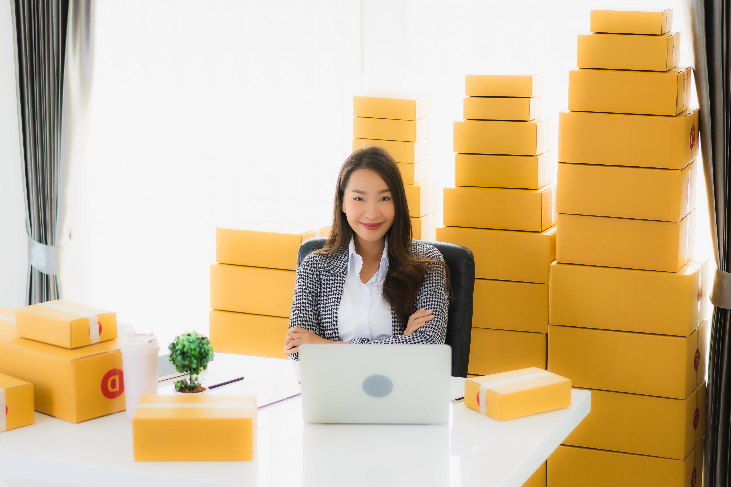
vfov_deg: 16.7
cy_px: 244
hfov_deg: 24.8
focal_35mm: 82
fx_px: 1665
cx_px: 366
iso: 200
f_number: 1.8
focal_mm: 55
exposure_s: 1/250
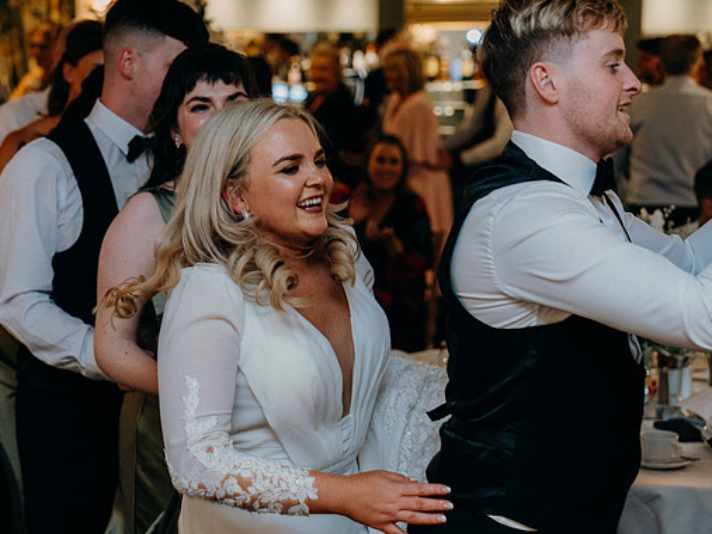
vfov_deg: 19.1
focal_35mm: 77
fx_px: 1583
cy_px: 268
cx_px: 324
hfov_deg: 25.3
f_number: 3.5
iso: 2500
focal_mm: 70
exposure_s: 1/160
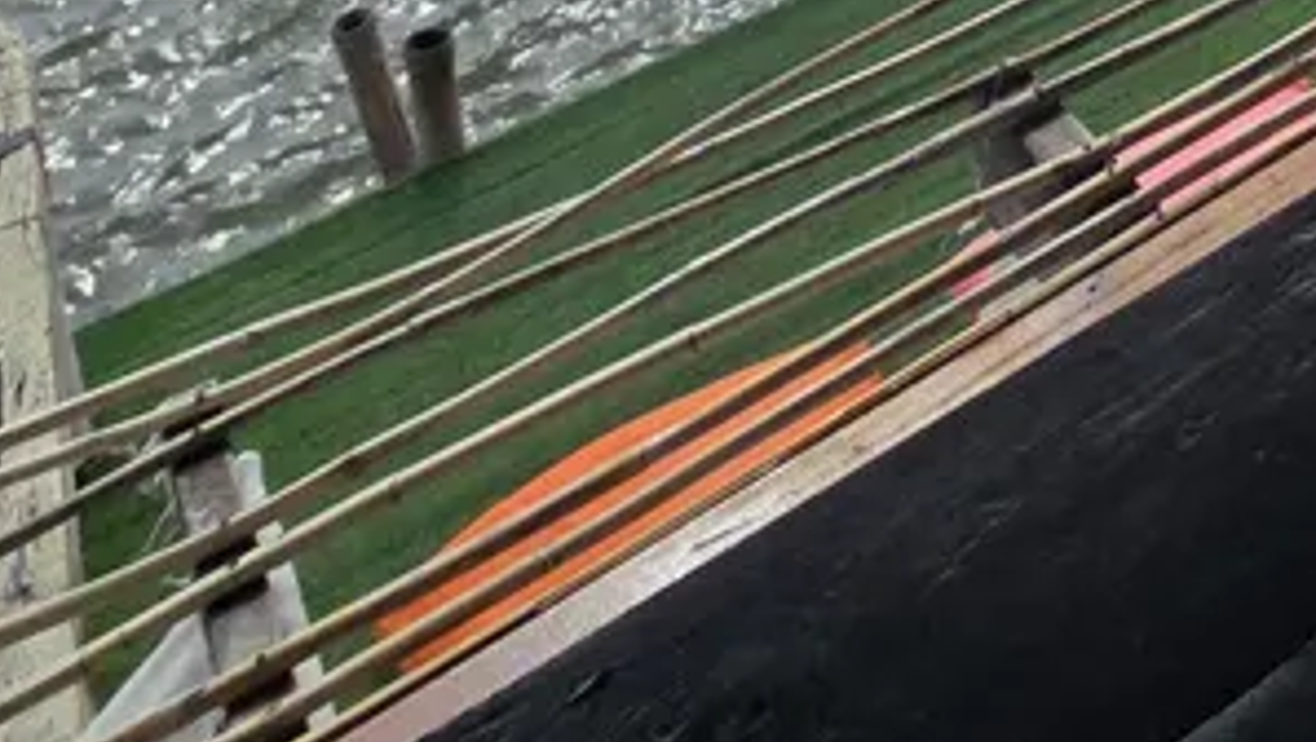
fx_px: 1990
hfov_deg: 28.0
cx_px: 1837
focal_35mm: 57
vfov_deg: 13.4
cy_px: -1175
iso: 50
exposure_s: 1/4032
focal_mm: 2.2
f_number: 2.2
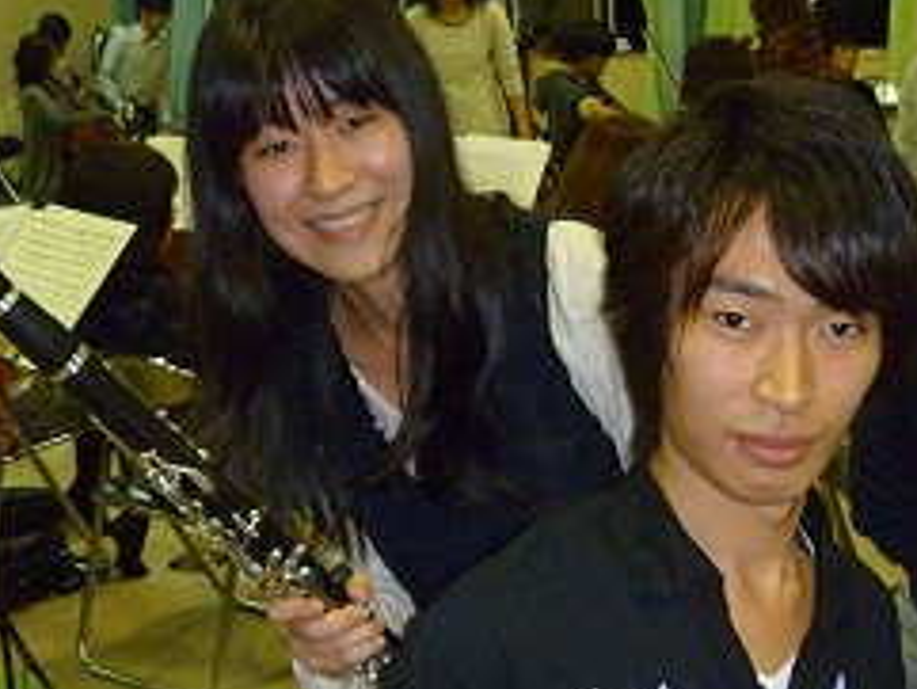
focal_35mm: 58
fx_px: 1537
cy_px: 285
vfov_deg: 25.2
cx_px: 719
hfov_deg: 32.4
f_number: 3.5
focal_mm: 6.3
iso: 400
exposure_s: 1/30
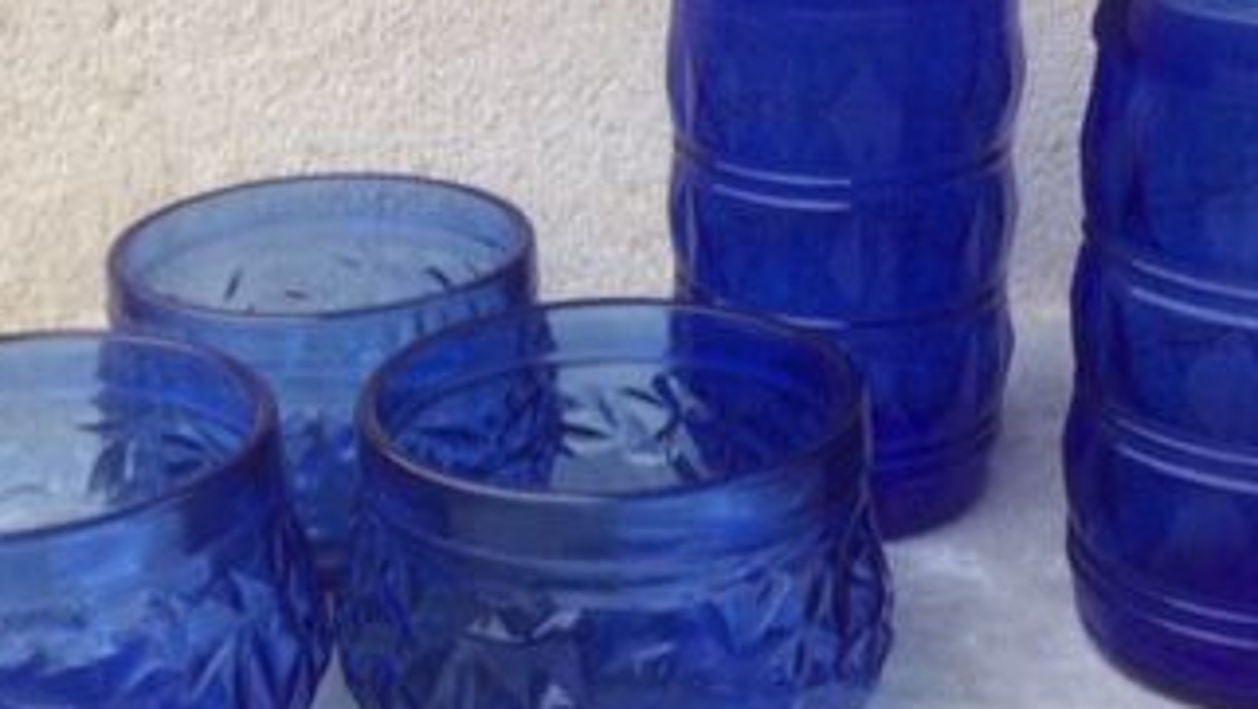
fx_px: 2103
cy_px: 309
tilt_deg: -21.0
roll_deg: -0.8
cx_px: 600
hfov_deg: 33.3
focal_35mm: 63
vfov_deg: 19.1
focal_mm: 4.15
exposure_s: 1/33
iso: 100
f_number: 2.2
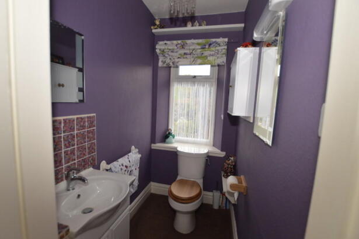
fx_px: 159
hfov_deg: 96.7
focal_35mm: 16
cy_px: 123
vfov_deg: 73.6
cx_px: 168
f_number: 3.5
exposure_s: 1/60
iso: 400
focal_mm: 10
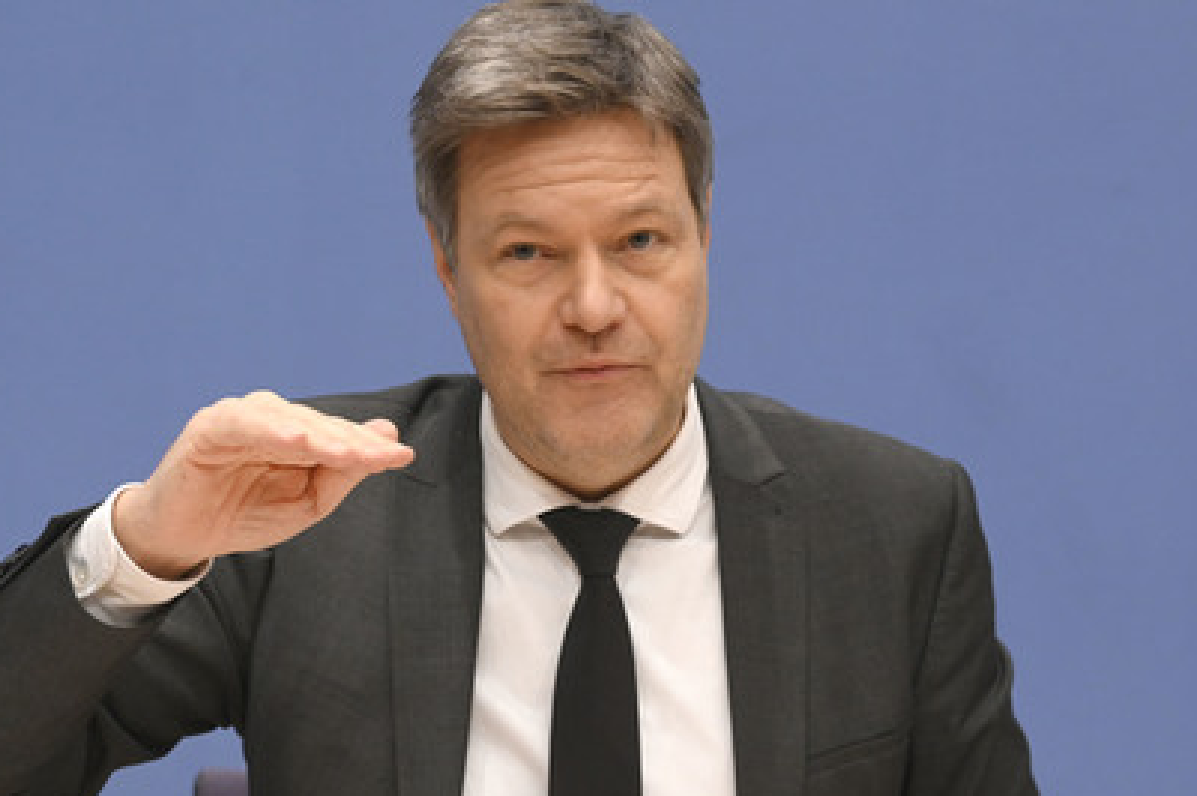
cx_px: 537
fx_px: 3821
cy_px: 401
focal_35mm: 115
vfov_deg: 11.9
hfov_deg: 17.8
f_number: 5.6
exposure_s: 1/500
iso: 4000
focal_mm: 102
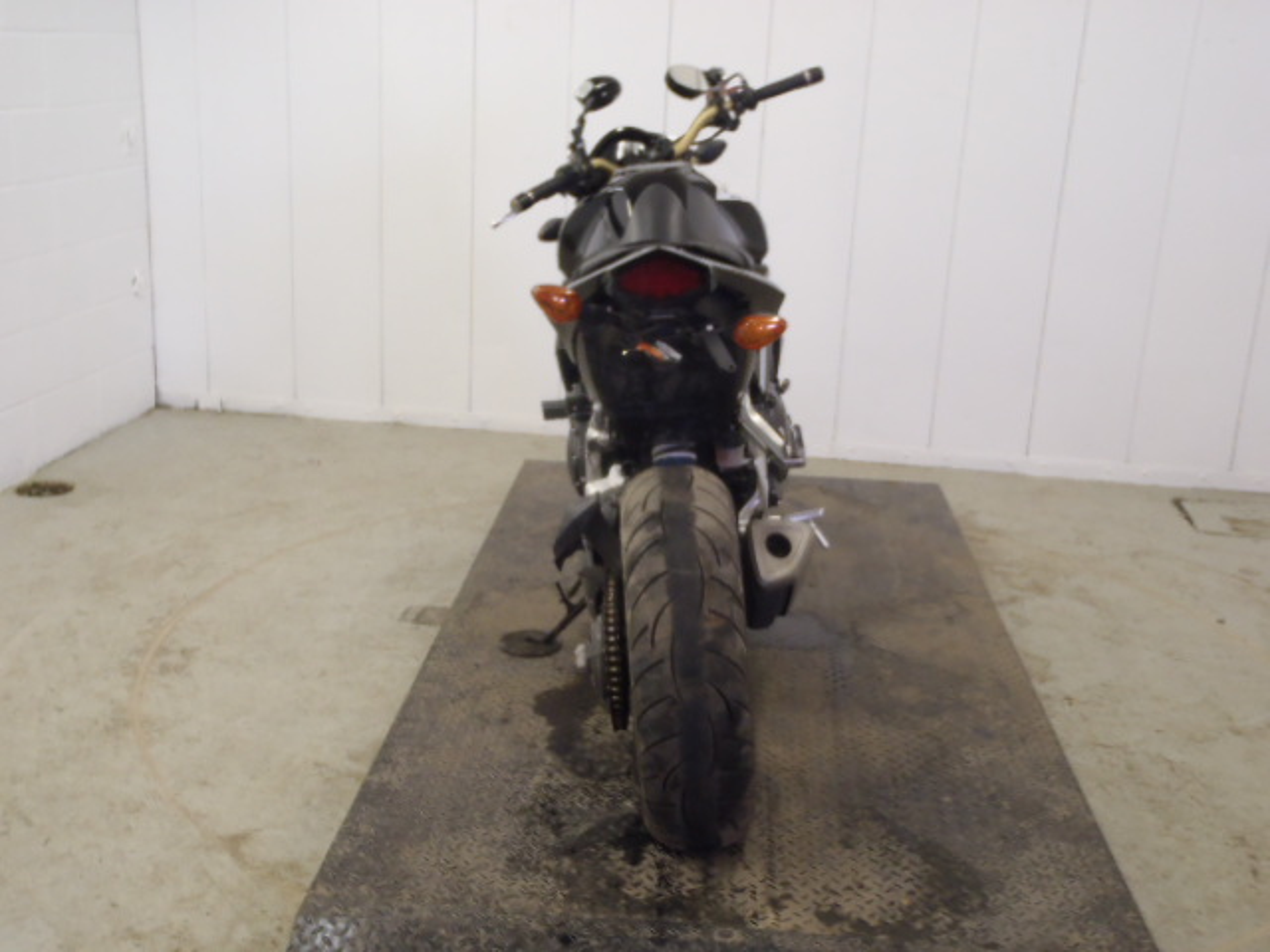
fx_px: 1321
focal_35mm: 36
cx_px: 635
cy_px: 476
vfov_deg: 39.7
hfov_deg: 51.4
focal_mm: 6.53
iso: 200
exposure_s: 1/20
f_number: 4.1
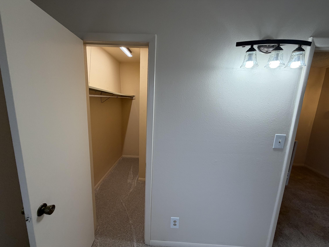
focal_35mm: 14
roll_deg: -1.2
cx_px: 164
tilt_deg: -9.8
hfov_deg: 102.1
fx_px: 133
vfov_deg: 85.7
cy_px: 124
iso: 125
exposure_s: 1/120
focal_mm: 2.22
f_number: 2.2
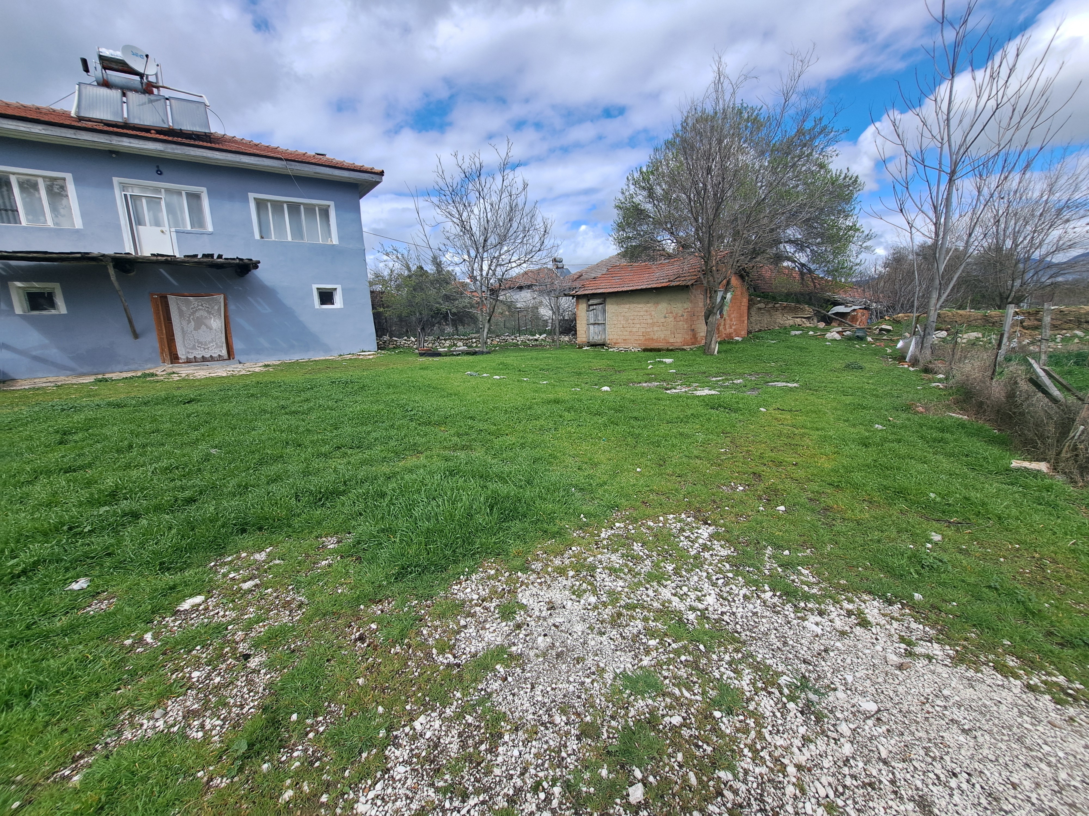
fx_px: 409
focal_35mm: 13
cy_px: 408
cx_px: 544
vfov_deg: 89.9
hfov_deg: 106.2
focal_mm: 1.74
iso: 50
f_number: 2.2
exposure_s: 1/1515
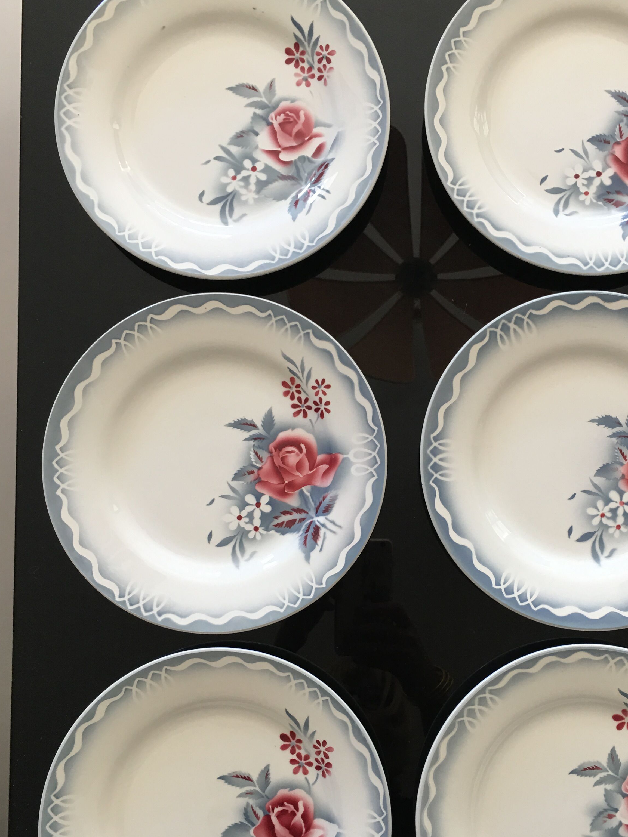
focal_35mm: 38
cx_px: 399
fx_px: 919
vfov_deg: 48.8
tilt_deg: -86.2
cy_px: 487
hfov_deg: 37.5
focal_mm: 4.15
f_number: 2.2
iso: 32
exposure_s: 1/17
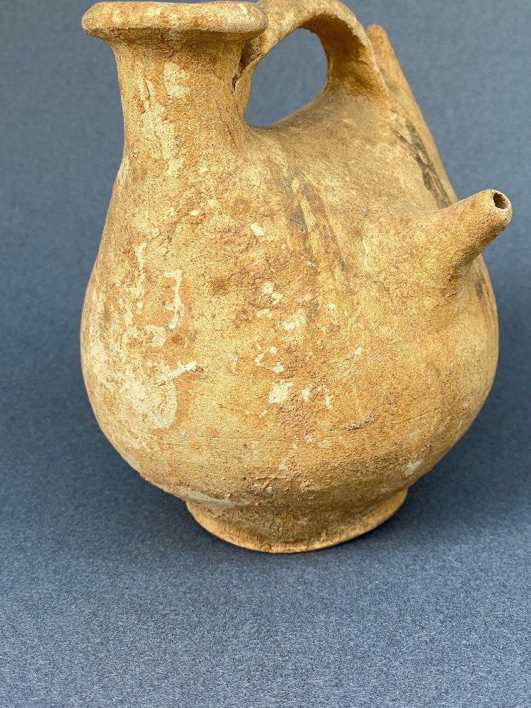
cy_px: 300
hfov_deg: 23.3
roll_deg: +0.9
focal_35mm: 63
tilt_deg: -14.3
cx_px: 304
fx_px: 1288
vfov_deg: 30.7
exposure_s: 1/192
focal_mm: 6
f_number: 2
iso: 25
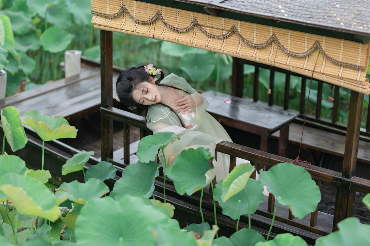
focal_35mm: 85
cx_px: 185
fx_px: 874
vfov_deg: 16.1
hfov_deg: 23.9
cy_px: 123
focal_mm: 85
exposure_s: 1/1250
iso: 320
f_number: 1.6
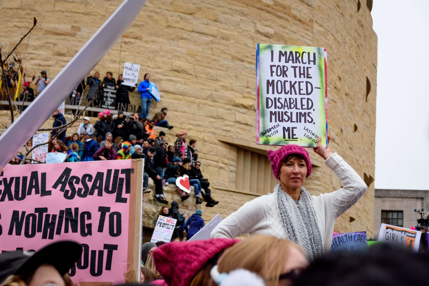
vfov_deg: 18.2
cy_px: 143
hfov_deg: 27.0
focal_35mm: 75
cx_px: 214
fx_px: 894
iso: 1000
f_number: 5
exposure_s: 1/1600
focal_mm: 50
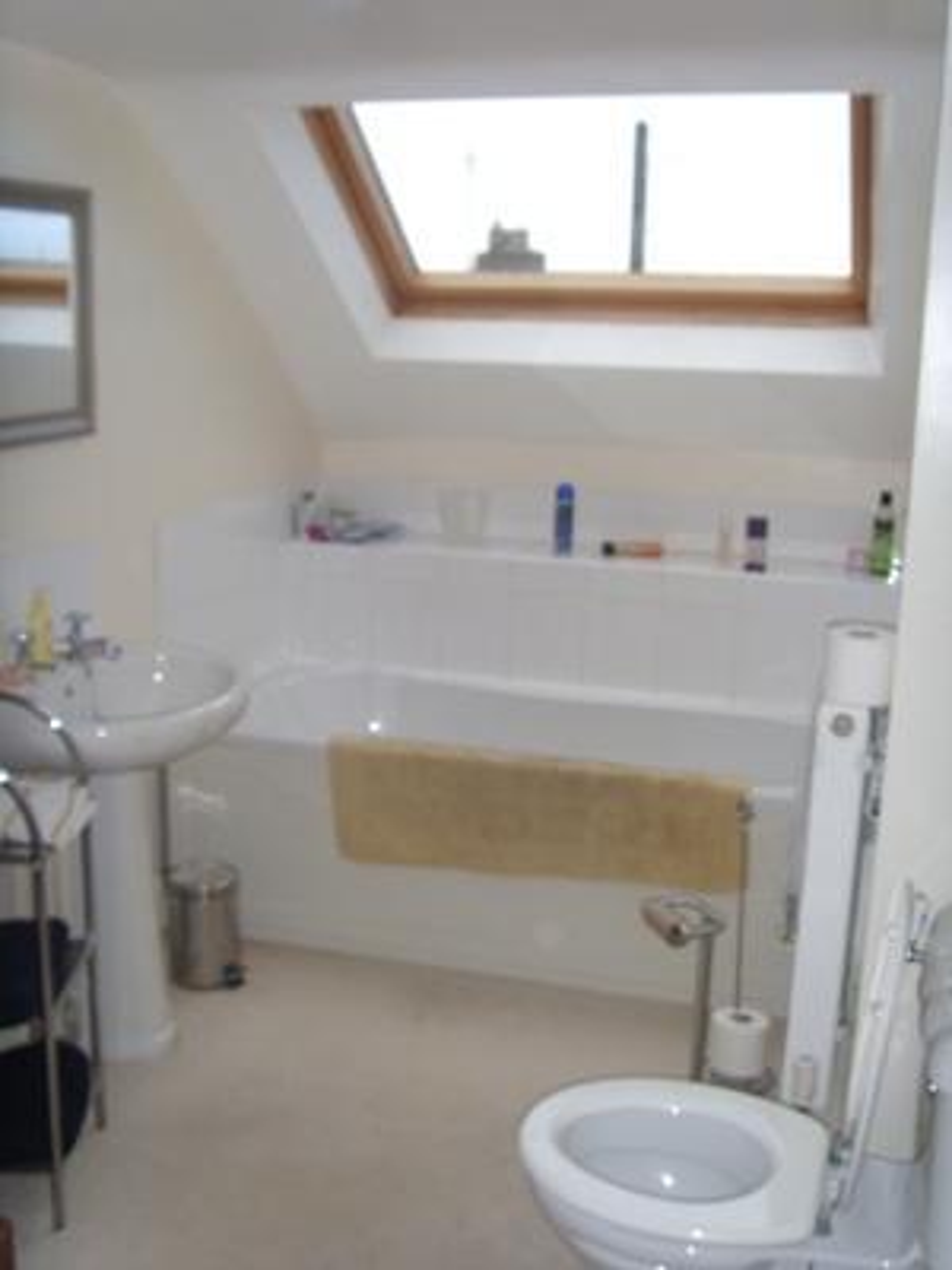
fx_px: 1137
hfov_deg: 45.4
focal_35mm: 31
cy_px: 635
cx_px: 476
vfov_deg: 58.4
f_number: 3.5
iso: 100
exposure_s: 1/30
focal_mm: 6.3
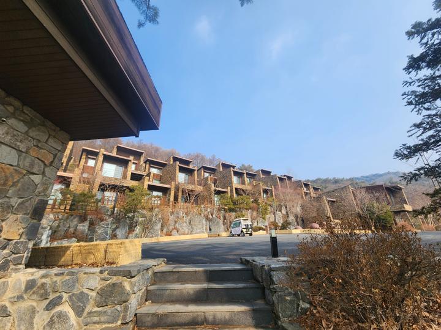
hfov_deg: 106.2
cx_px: 220
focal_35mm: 13
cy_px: 165
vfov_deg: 89.9
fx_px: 166
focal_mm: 2.2
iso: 50
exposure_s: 1/1157
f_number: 2.2
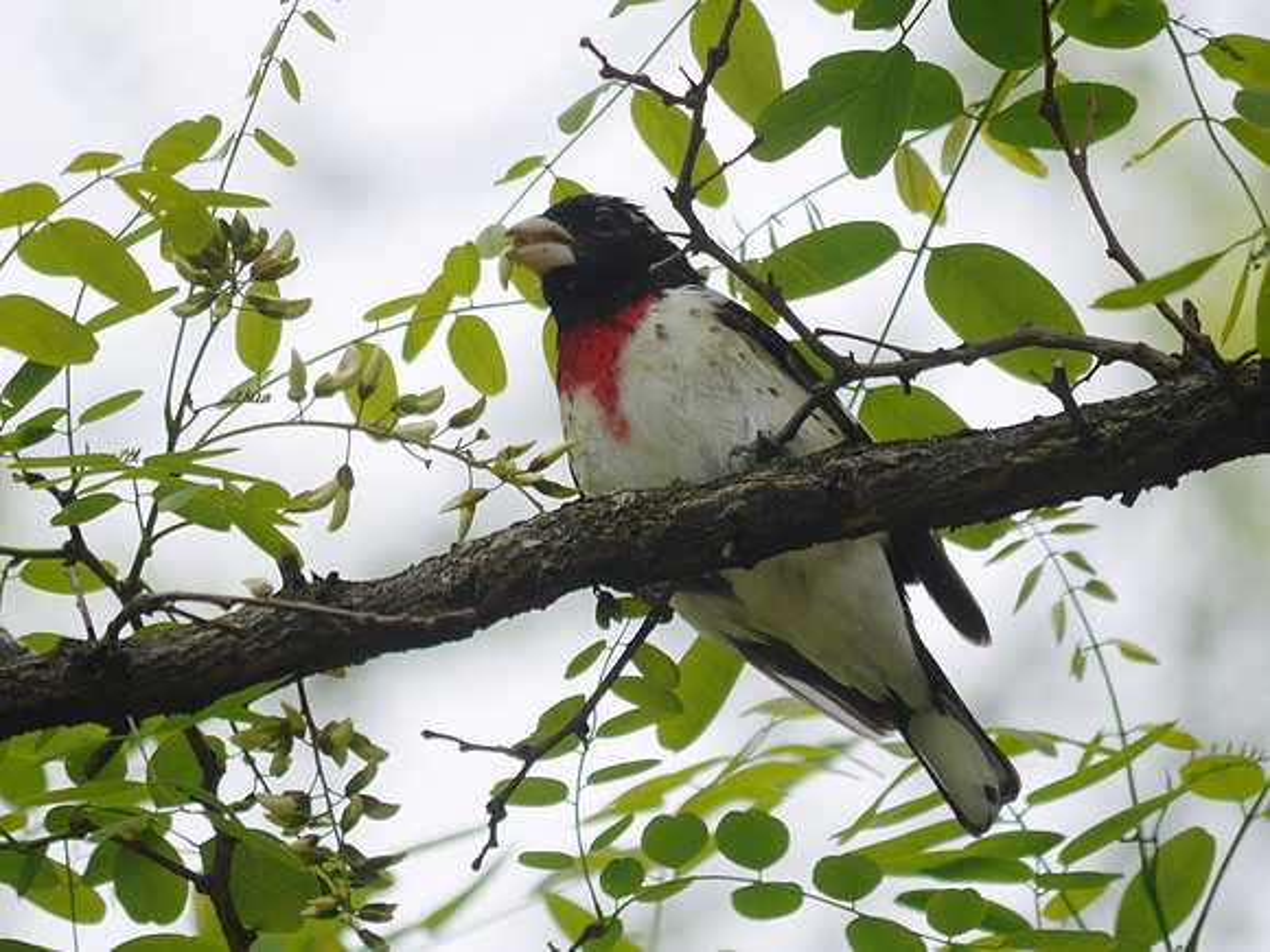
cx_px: 635
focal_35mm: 600
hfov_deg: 3.3
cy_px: 476
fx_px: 22013
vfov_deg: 2.5
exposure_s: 1/400
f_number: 5.6
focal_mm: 300
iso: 200
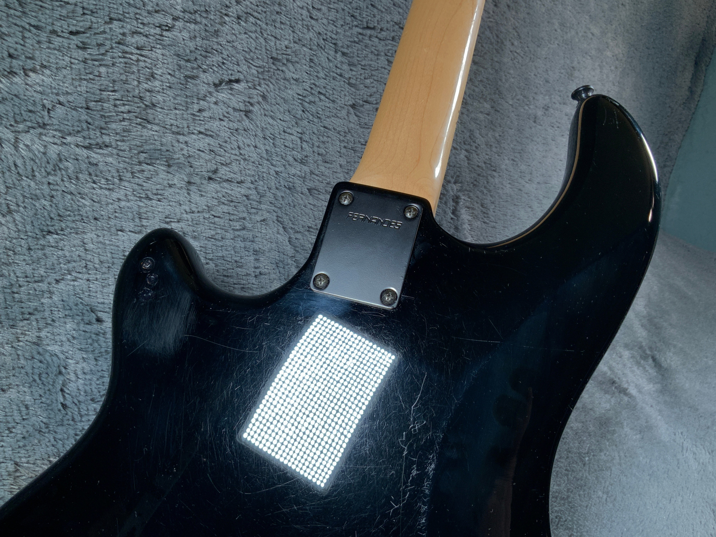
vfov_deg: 48.2
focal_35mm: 29
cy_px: 268
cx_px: 358
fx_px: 600
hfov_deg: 61.7
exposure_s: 1/104
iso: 25
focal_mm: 3
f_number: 1.8
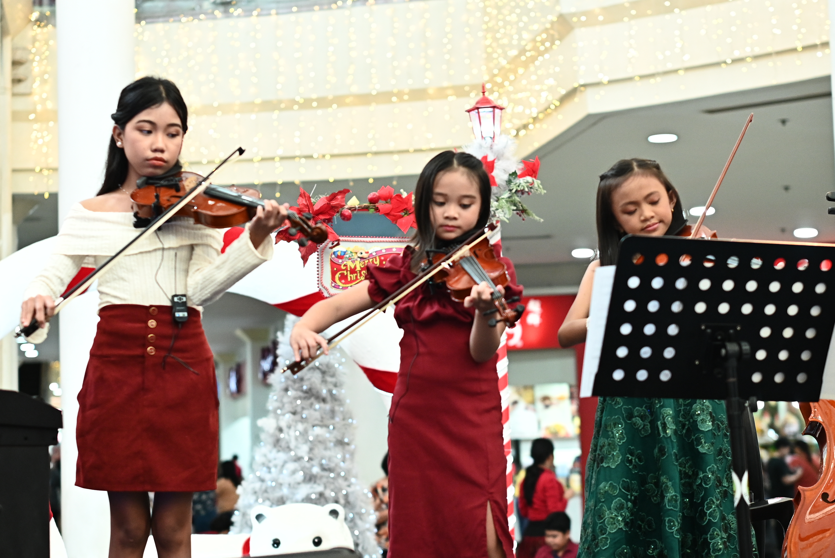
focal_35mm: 75
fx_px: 1741
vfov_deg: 18.2
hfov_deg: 27.0
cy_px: 279
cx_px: 418
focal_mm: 50
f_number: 2.2
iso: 1600
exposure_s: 1/320
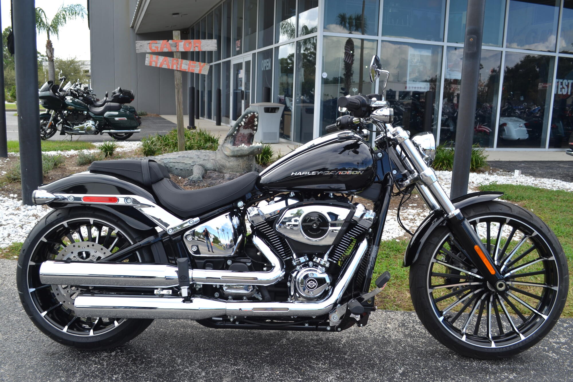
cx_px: 286
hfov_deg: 57.2
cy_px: 191
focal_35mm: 33
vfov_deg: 40.0
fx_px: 525
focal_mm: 22
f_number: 6.3
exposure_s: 1/160
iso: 100
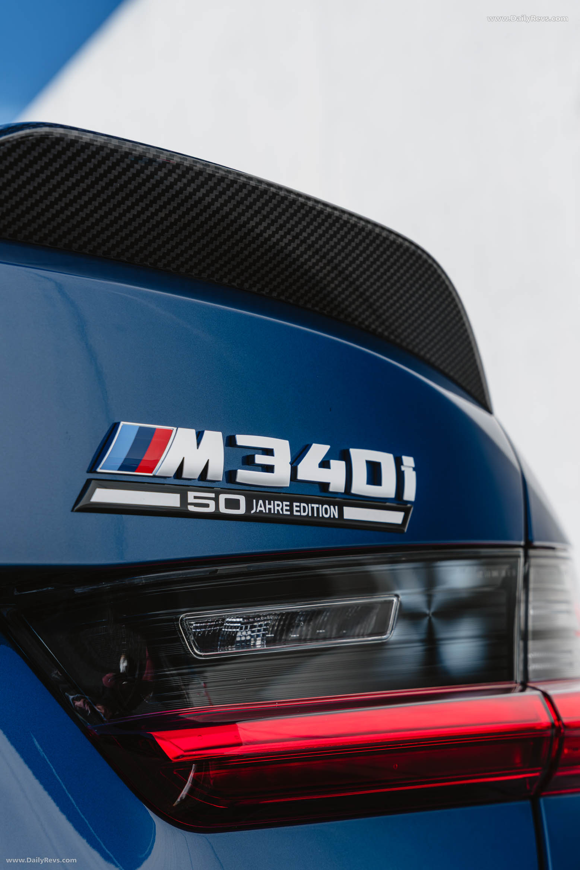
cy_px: 435
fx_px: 1692
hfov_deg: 19.5
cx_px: 290
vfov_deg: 28.8
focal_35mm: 70
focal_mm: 70
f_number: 7.1
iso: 250
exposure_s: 1/160
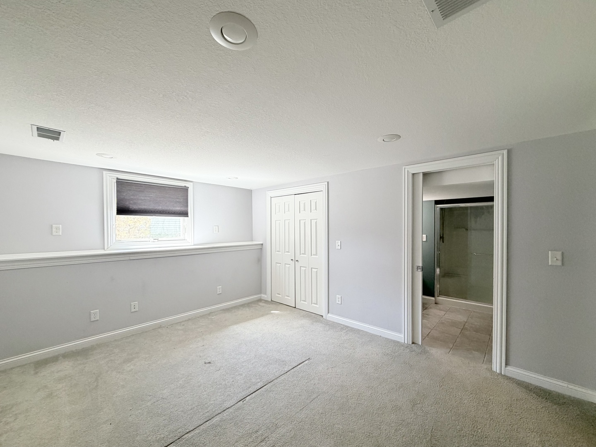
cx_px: 298
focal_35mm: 14
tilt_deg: +1.1
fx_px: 241
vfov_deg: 85.7
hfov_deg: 102.1
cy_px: 224
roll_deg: +0.2
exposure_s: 1/60
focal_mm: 2.22
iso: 200
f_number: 2.2
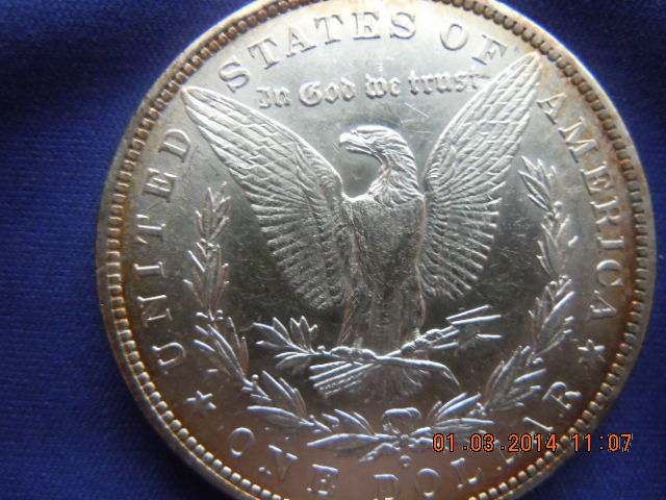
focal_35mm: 30
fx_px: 577
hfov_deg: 60.0
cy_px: 250
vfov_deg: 46.8
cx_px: 333
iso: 800
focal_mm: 5.4
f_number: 3.5
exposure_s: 1/30
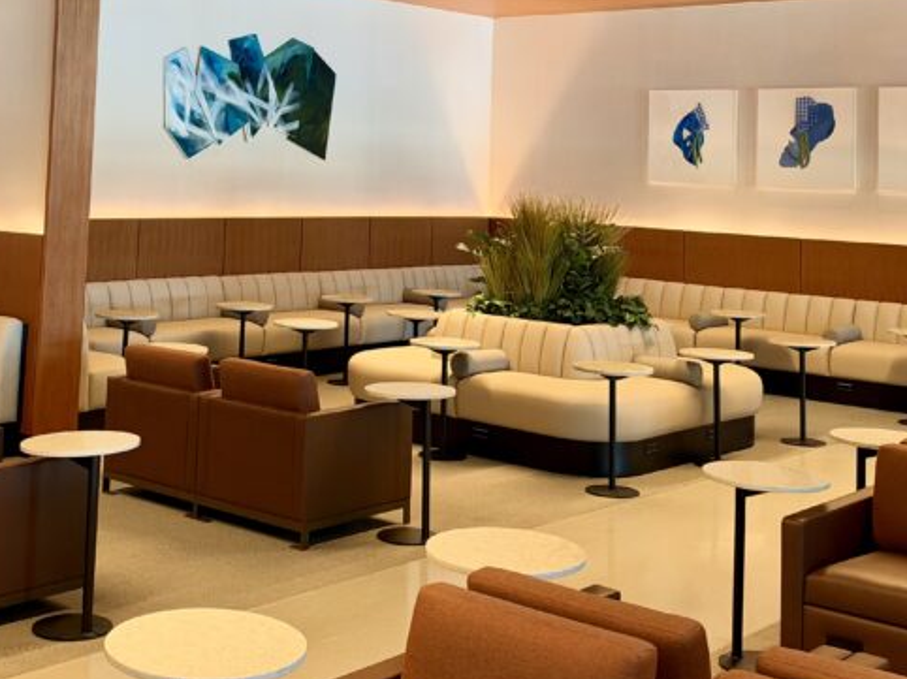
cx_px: 337
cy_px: 75
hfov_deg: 37.3
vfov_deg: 27.6
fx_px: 1336
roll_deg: -1.9
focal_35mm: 51
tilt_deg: +4.1
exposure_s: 1/60
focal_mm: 6.93
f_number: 1.8
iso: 320
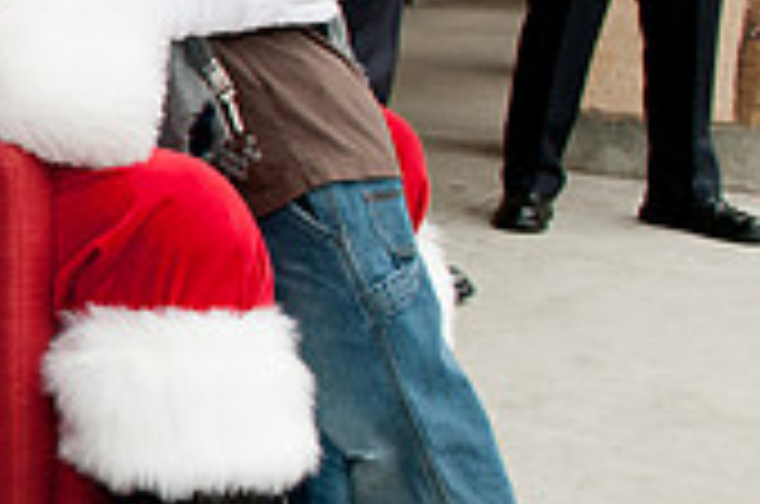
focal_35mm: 88
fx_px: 1848
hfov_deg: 19.0
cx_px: -522
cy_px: 52
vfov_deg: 15.3
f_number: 5.6
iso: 320
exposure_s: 1/125
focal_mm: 17
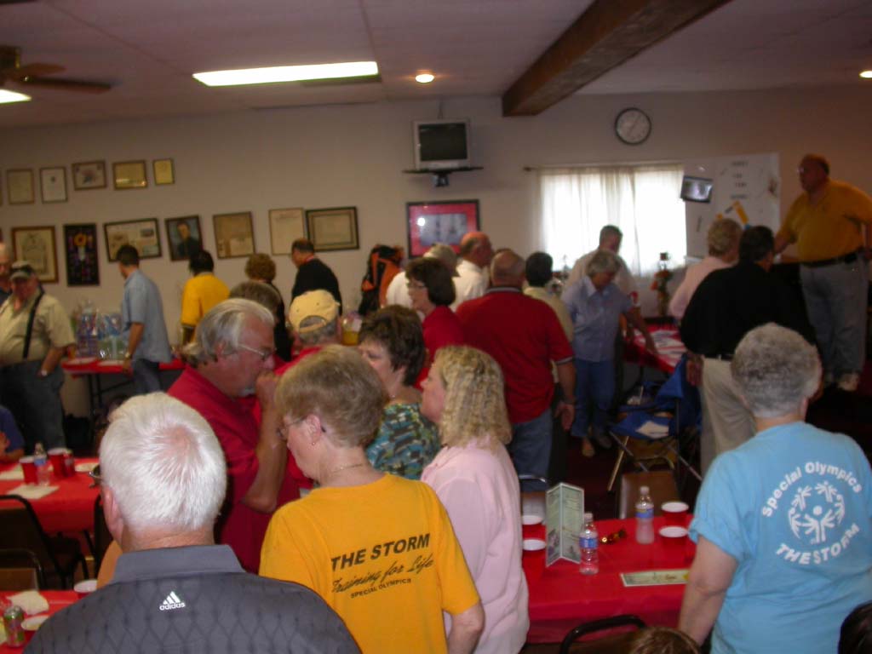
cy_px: 327
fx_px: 957
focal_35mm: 38
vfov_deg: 37.7
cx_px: 436
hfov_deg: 49.0
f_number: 2.6
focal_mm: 7.85
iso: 100
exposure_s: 1/30
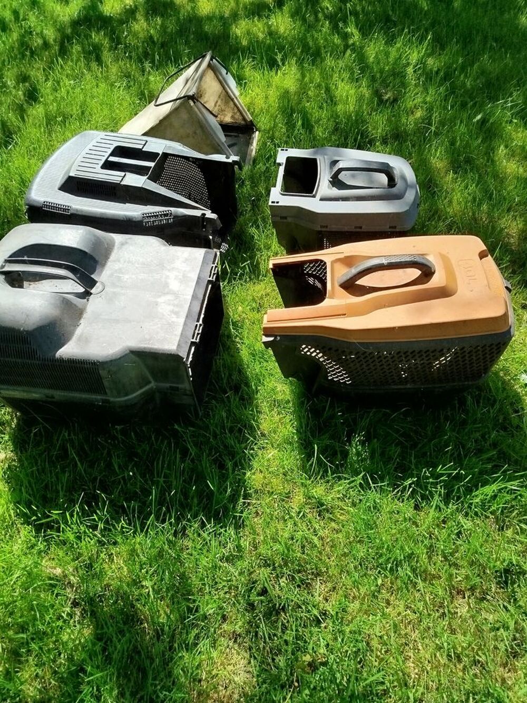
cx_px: 264
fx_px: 487
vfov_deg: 71.6
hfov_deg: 56.8
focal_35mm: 24
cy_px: 352
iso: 50
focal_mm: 5.31
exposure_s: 1/757
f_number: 1.7
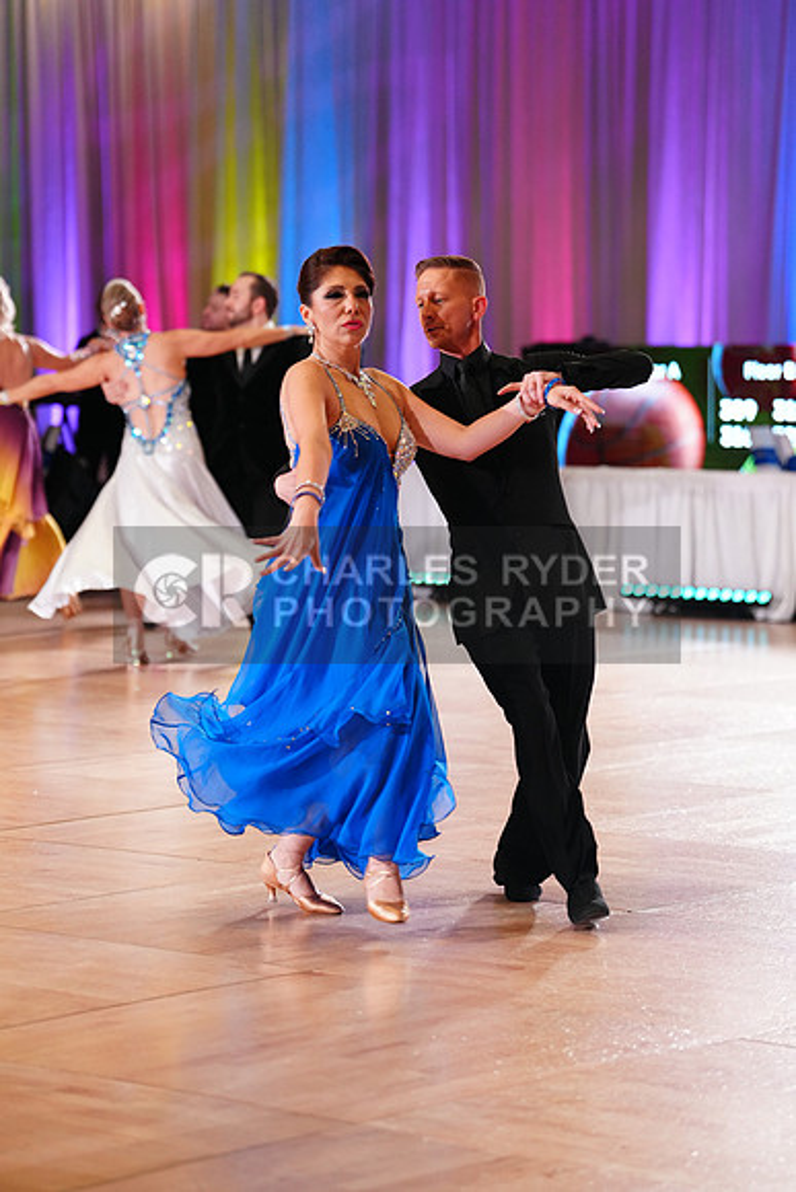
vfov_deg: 18.1
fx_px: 3745
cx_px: 398
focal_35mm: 113
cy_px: 596
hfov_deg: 12.1
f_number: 2.8
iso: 2000
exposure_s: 1/500
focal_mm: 113
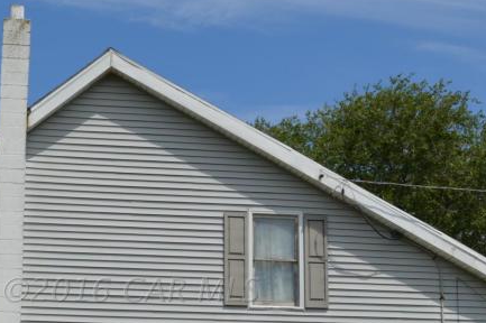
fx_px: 1187
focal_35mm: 88
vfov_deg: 15.3
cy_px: 289
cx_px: 131
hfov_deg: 22.9
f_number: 10
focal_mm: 22
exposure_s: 1/400
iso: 100
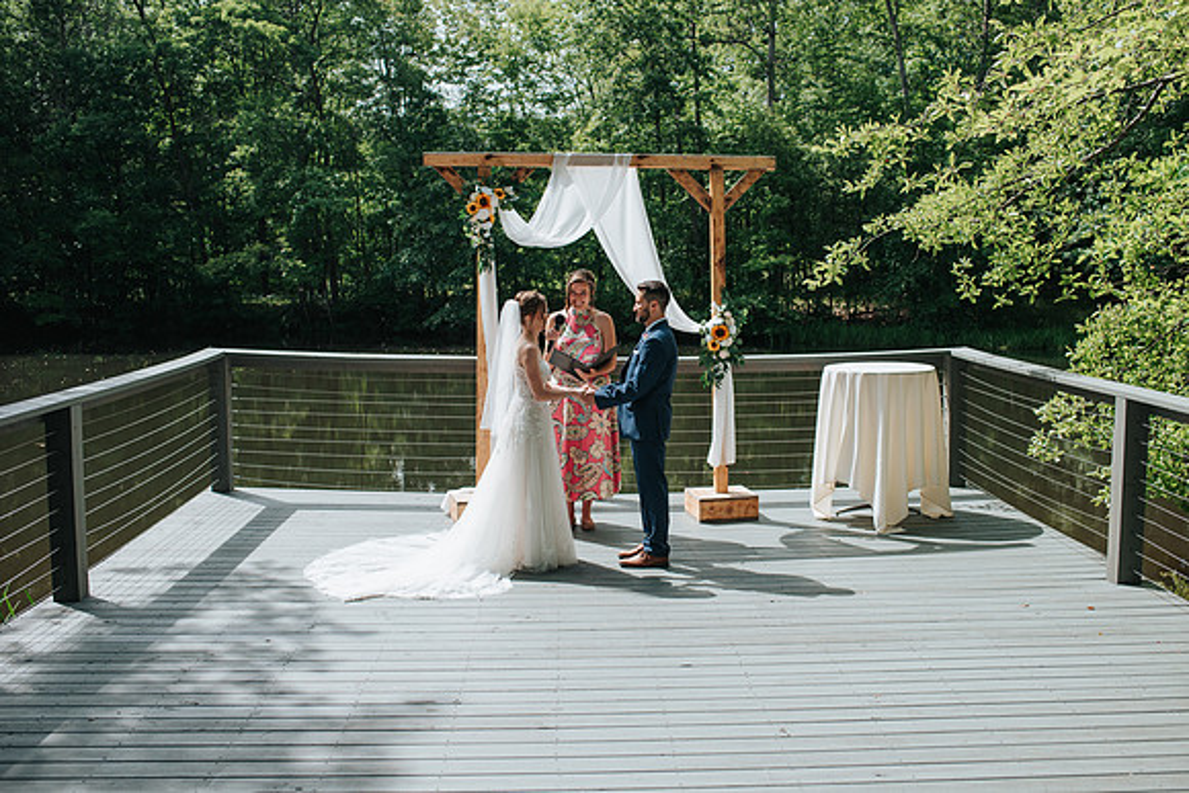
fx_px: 1213
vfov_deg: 36.2
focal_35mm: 37
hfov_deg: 52.2
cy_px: 396
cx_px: 621
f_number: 3.5
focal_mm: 35
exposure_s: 1/1250
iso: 100
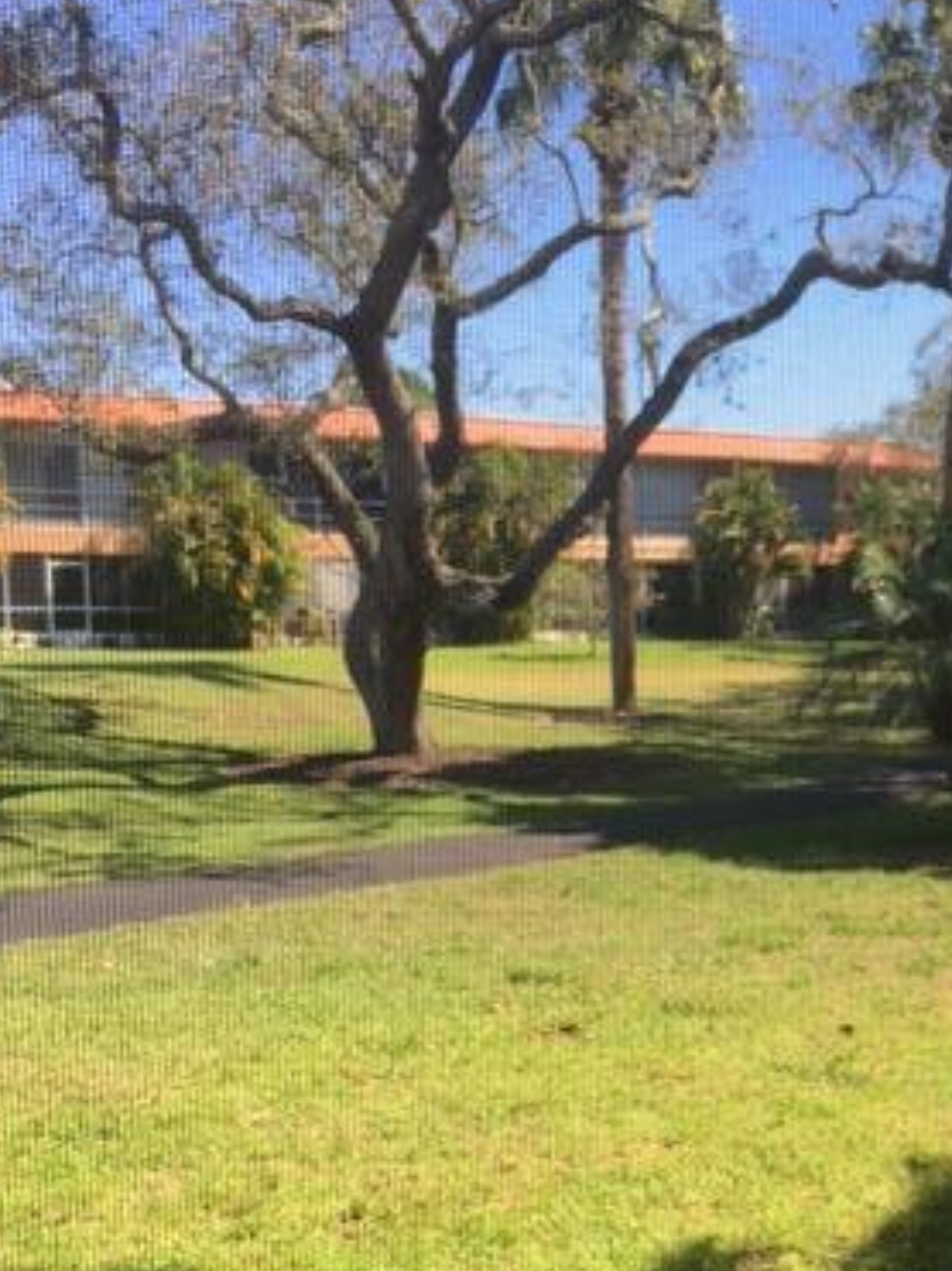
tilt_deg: -7.8
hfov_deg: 28.6
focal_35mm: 50
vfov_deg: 37.6
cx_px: 719
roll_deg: -2.1
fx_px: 1835
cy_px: 880
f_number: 2.2
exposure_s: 1/432
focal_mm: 4.15
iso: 25
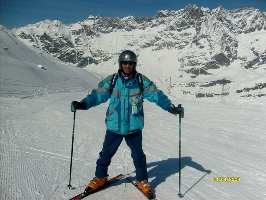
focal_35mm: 35
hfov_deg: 52.6
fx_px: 269
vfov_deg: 40.7
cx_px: 133
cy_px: 100
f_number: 7.1
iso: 80
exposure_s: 1/1500
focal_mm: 5.8
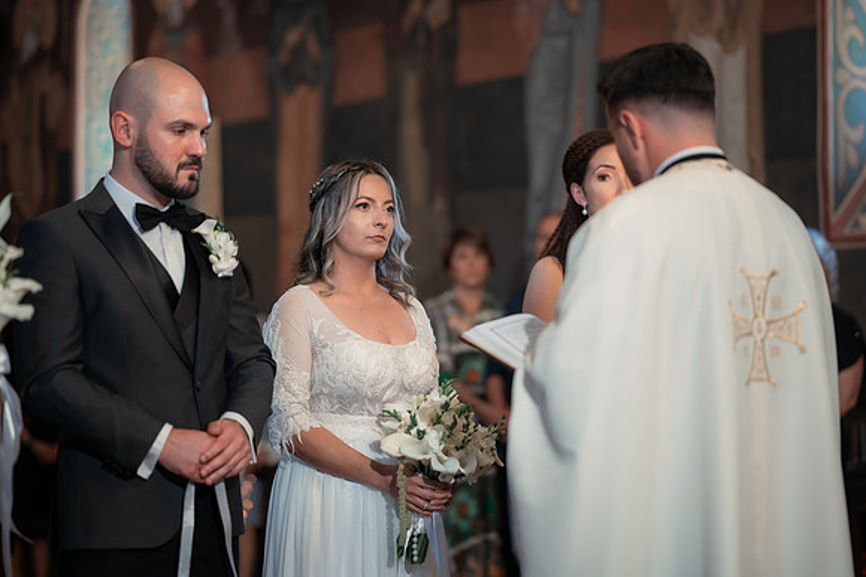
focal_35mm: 85
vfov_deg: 16.1
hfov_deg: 23.9
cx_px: 433
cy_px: 288
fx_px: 2043
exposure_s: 1/200
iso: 1600
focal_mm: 85
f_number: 1.8
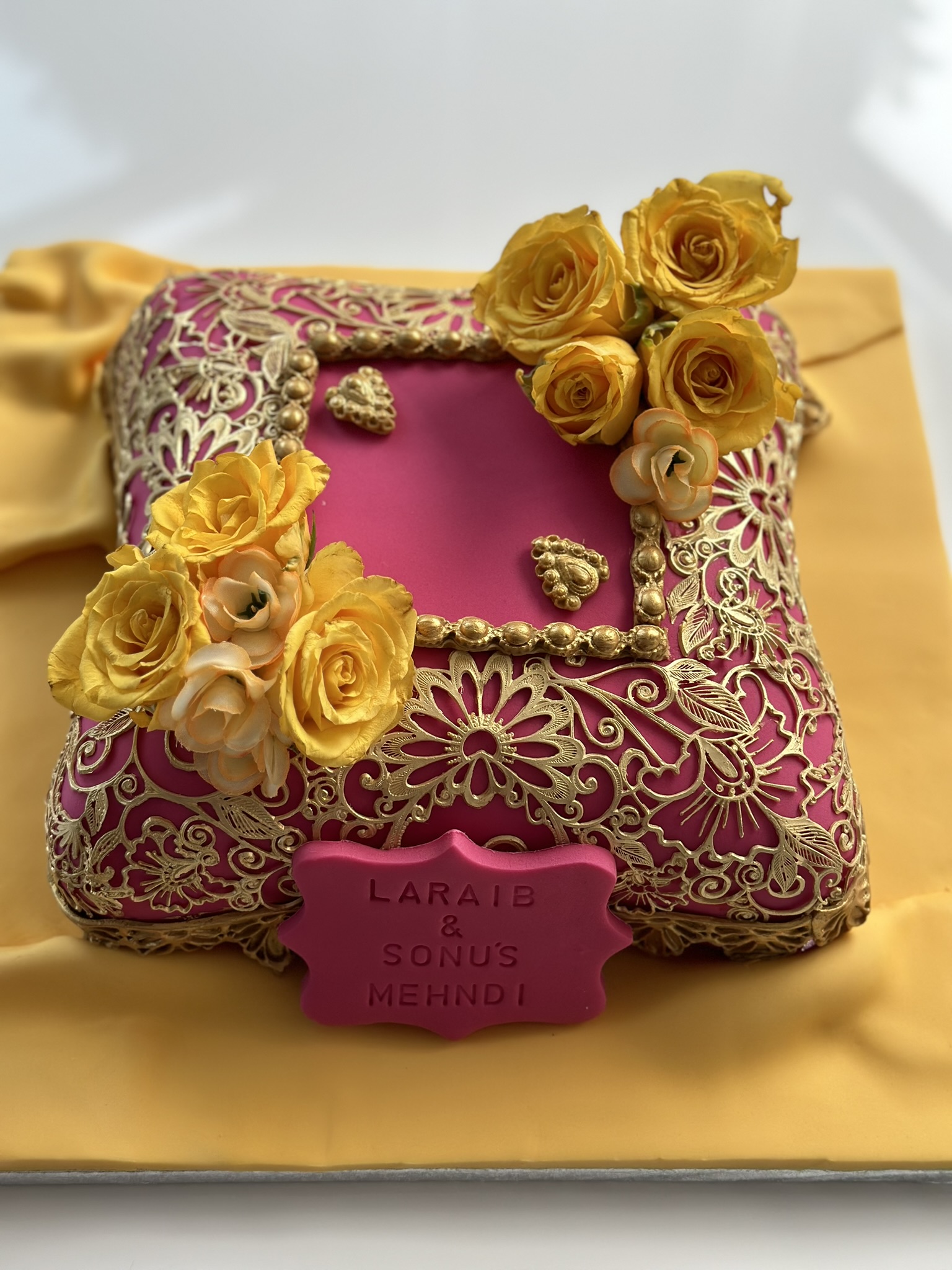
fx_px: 1760
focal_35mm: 48
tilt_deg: -57.9
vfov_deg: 39.7
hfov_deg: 30.3
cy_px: 635
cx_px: 476
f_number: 1.78
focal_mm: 6.86
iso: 80
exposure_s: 1/121
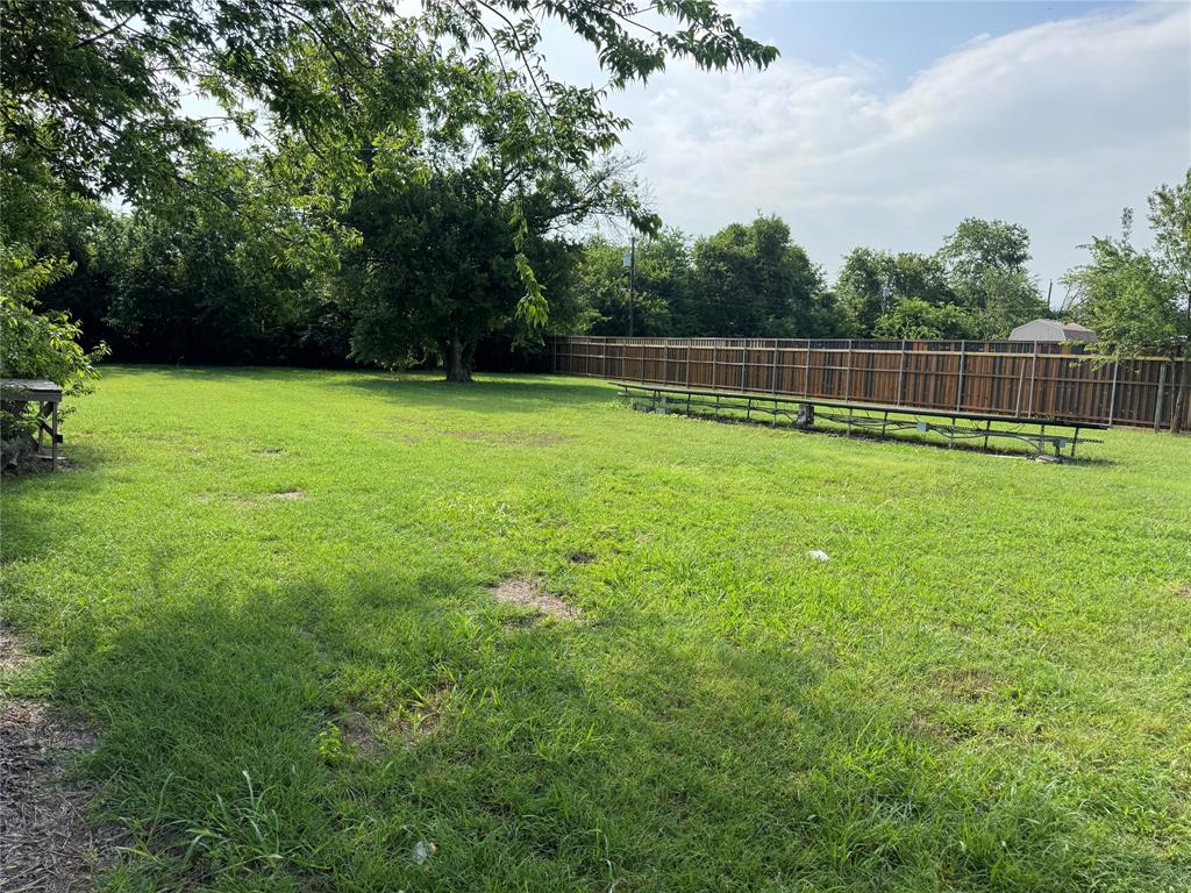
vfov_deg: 56.8
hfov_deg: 71.6
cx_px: 596
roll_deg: -1.7
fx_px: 826
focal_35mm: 24
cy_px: 446
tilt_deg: -8.0
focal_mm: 6.76
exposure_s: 1/1980
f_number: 1.78
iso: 80
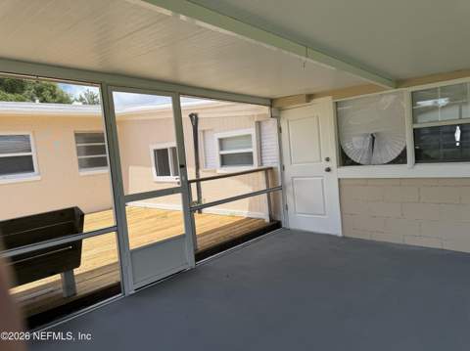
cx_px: 235
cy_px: 176
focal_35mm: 24
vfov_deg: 56.7
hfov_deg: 71.7
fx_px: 326
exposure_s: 1/1949
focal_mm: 6.76
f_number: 1.78
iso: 80
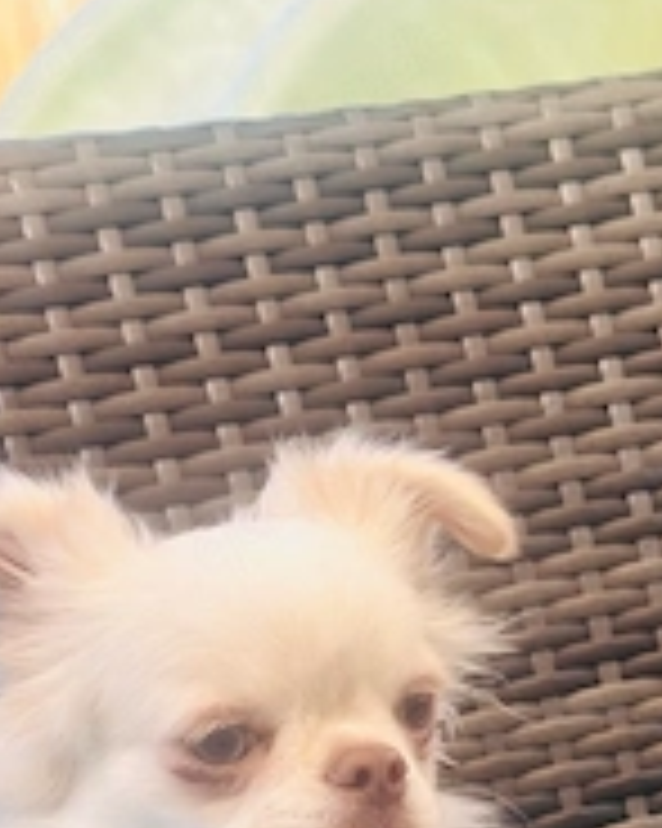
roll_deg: +5.3
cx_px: 419
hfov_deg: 15.1
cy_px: 868
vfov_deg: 18.2
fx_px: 2500
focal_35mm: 102
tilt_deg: -15.0
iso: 64
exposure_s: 1/836
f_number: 1.78
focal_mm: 6.86
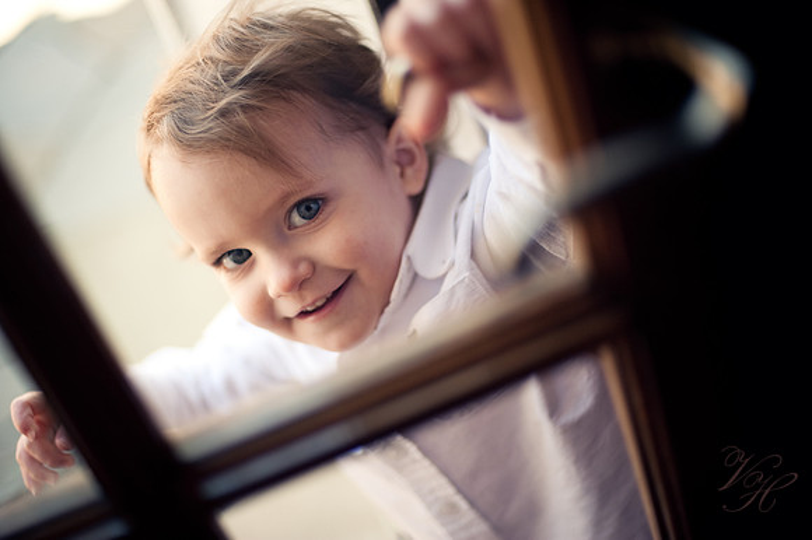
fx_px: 1127
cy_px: 270
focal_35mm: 50
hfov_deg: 39.6
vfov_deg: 27.0
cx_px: 406
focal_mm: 50
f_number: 1.4
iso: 200
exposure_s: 1/800
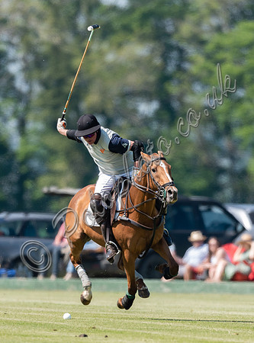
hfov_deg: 1.4
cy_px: 246
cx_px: 118
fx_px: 10263
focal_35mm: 1040
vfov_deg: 1.9
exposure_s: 1/2500
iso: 400
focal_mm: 500
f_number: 4
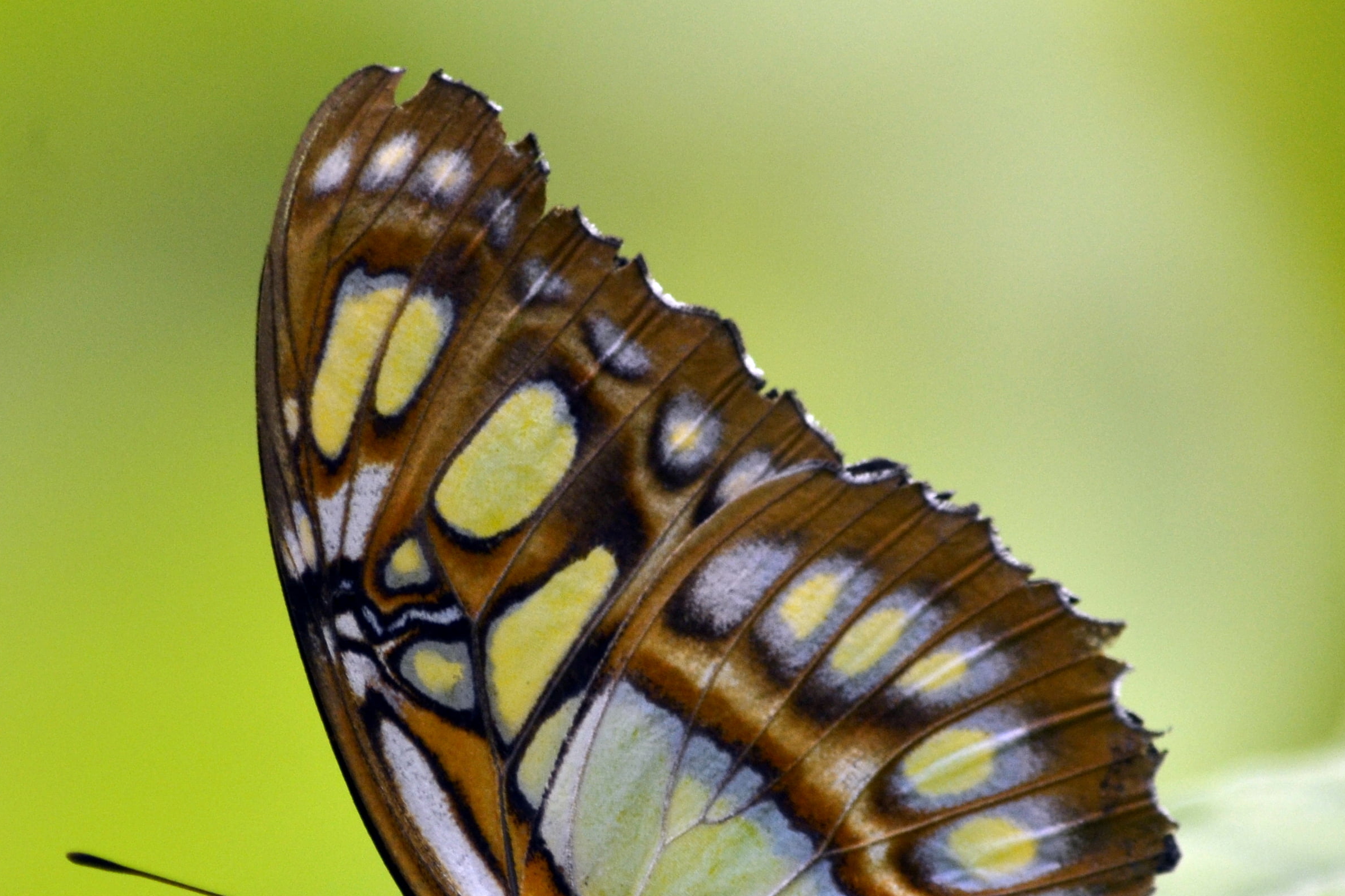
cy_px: 661
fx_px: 32385
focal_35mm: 867
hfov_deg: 2.4
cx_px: 497
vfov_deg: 1.6
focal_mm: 300
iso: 400
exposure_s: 1/320
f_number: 5.6
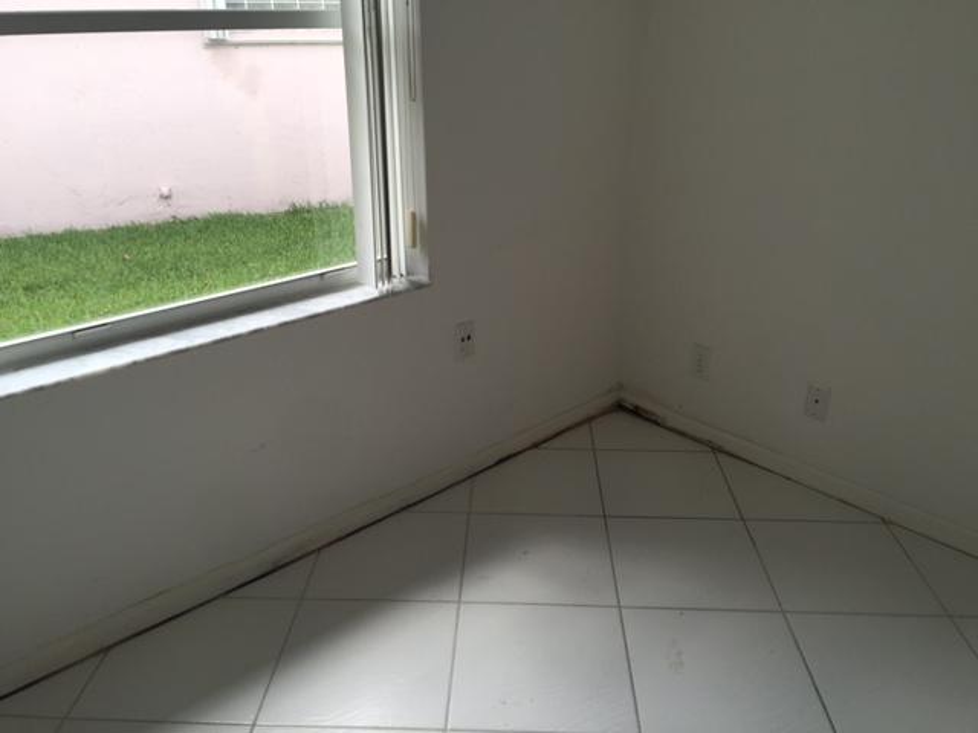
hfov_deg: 61.7
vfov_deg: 48.2
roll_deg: -1.0
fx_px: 819
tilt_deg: -20.3
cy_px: 366
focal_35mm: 29
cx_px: 489
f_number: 2.2
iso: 32
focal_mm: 4.15
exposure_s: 1/209
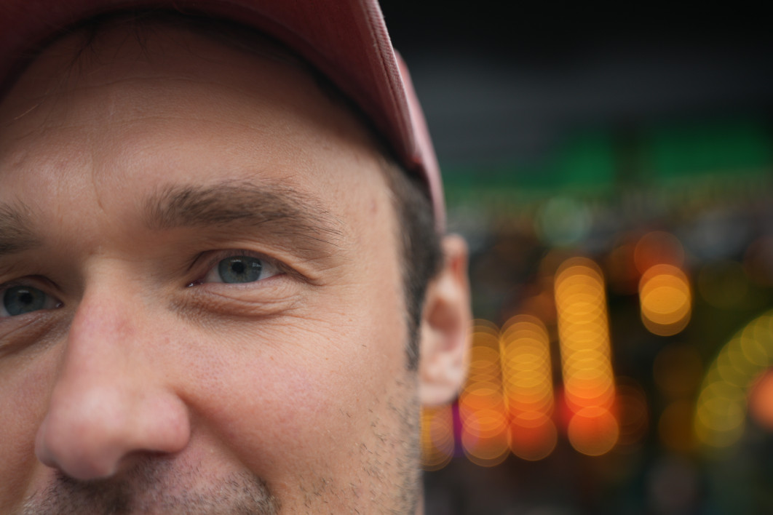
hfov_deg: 39.6
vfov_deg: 27.0
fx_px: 1074
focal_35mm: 50
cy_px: 258
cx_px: 386
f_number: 2.8
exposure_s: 1/200
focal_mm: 50
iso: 250
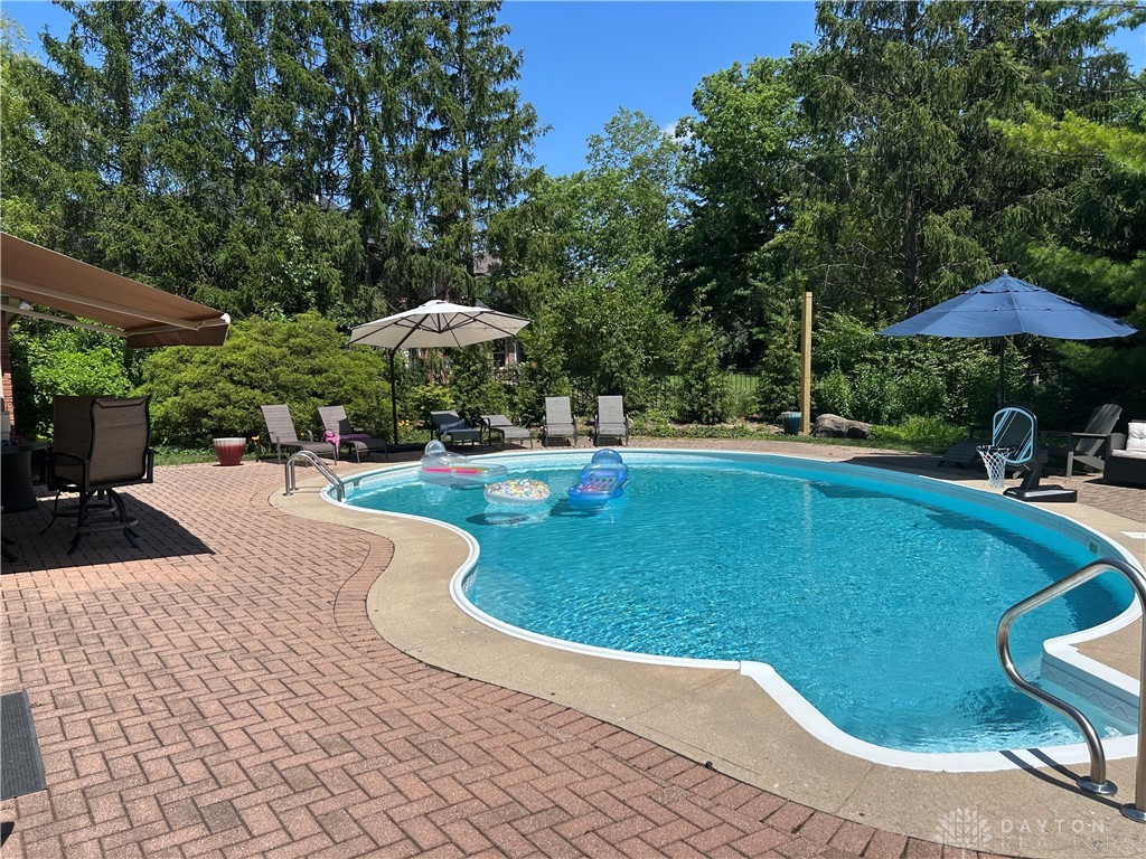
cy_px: 430
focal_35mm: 26
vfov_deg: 53.1
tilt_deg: -3.0
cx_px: 573
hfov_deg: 67.3
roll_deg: +1.9
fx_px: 861
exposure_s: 1/5076
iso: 50
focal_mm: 5.7
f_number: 1.5
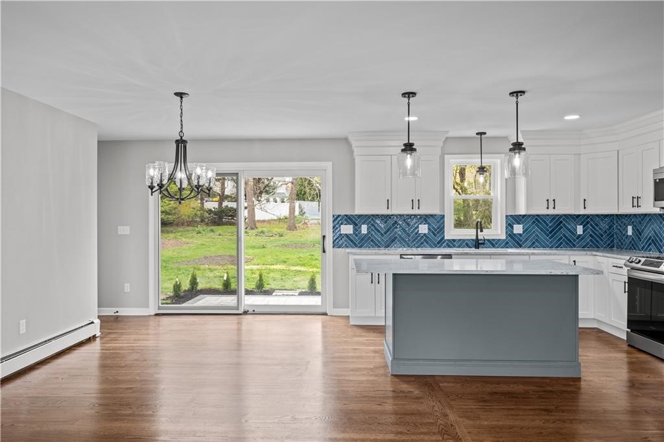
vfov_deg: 53.1
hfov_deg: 73.8
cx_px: 332
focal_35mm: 24
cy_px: 221
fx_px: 442
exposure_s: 1/4
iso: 100
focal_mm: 24
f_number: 8
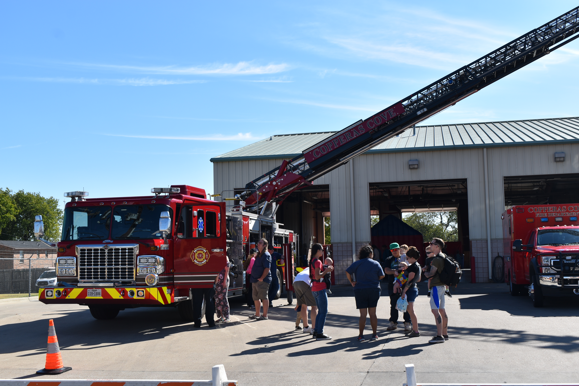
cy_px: 193
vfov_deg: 31.9
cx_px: 290
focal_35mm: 42
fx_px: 675
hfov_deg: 46.4
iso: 100
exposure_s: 1/250
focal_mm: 28
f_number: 8
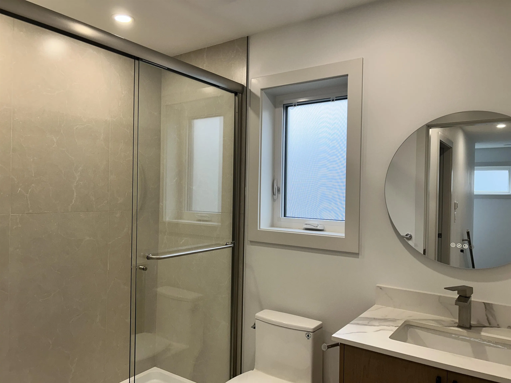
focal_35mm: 26
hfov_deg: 67.3
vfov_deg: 53.1
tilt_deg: -0.1
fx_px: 384
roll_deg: -0.1
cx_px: 256
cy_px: 192
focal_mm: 5.7
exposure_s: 1/120
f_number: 1.5
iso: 50
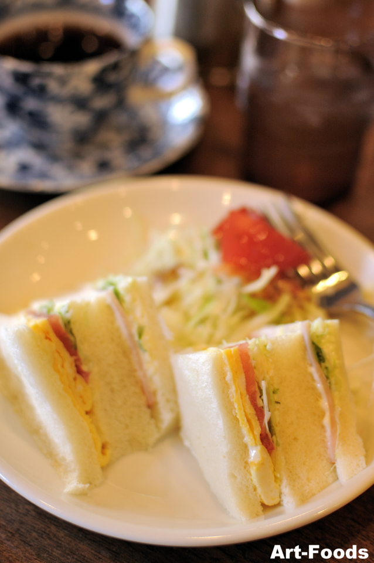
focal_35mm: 52
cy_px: 282
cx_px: 187
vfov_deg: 37.9
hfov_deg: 25.7
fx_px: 820
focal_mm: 35
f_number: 2.8
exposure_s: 1/100
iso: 200
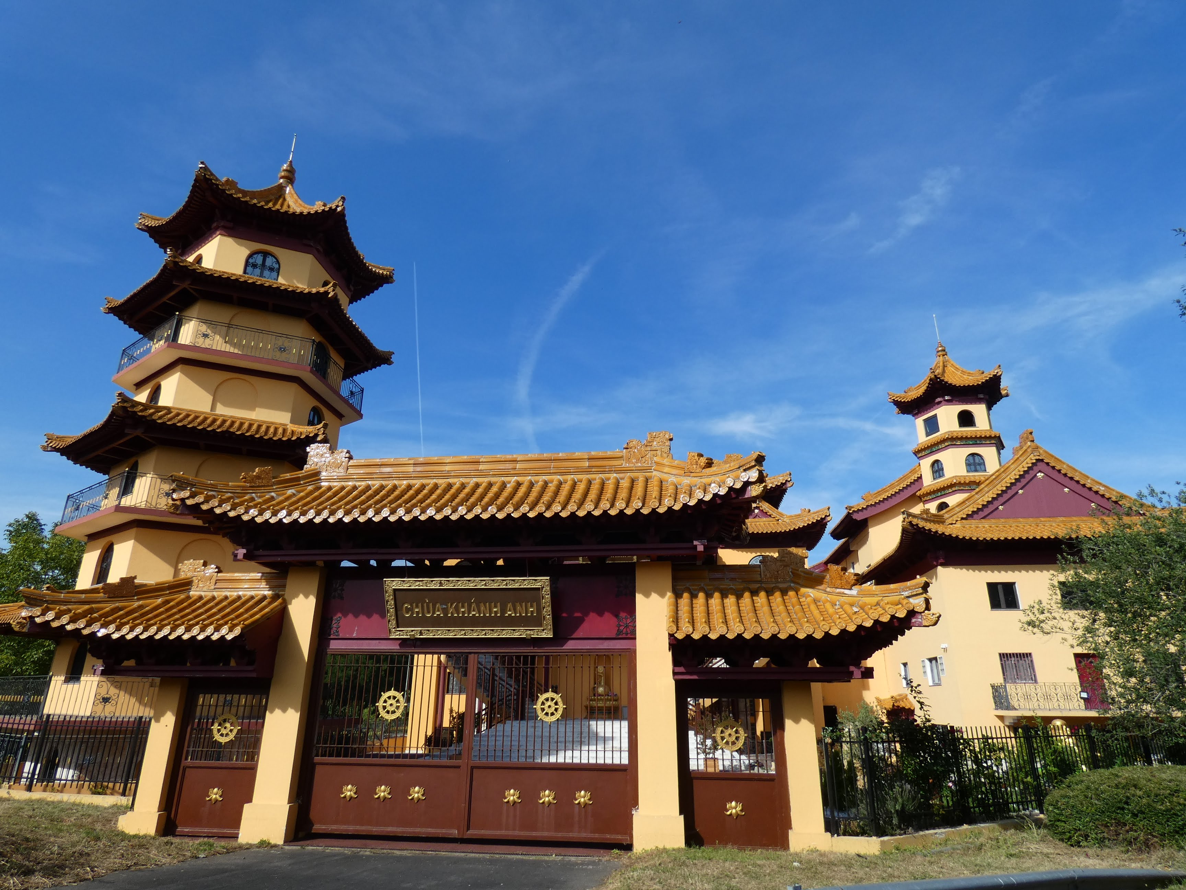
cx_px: 593
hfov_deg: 81.7
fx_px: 685
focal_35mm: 20
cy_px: 445
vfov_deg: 66.0
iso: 80
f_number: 3.5
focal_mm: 3.6
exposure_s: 1/1000
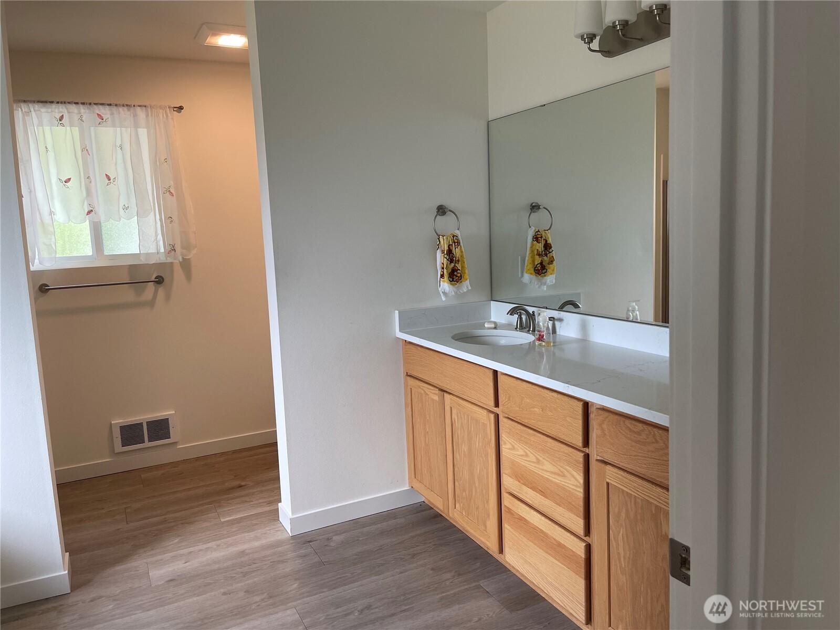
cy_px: 315
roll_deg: +2.3
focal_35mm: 25
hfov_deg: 69.4
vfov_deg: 54.9
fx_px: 607
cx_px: 420
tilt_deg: -7.1
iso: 100
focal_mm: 5.1
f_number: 1.6
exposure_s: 1/120
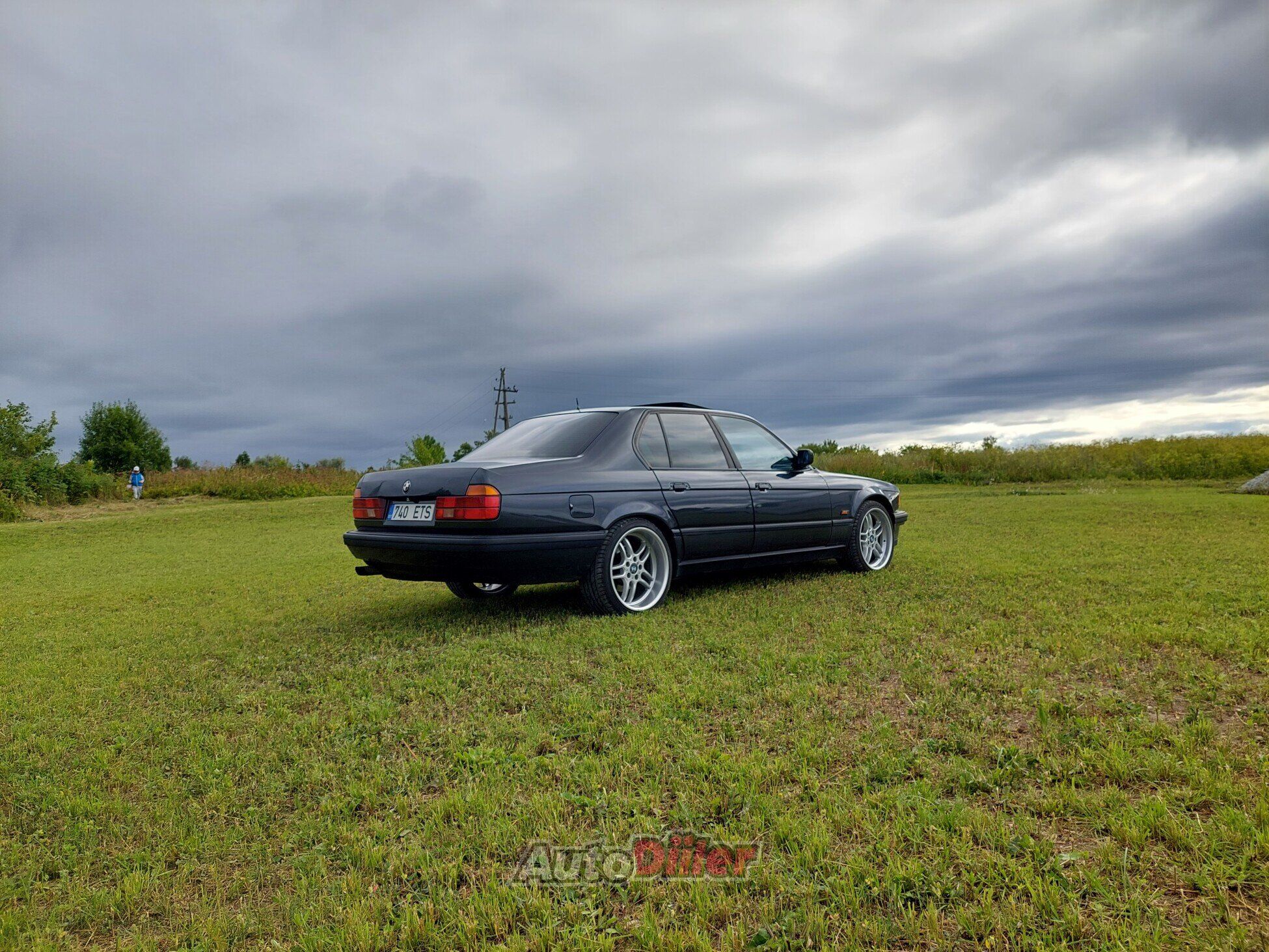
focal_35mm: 24
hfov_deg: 71.6
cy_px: 476
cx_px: 634
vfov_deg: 56.8
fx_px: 880
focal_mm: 5.23
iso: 40
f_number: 1.8
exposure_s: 1/1302
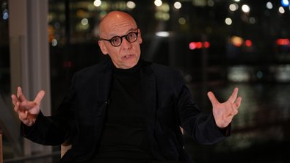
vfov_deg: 13.7
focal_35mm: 88
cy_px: 81
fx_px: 677
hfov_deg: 24.2
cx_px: 146
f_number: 2.8
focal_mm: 83
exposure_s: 1/50
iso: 1000
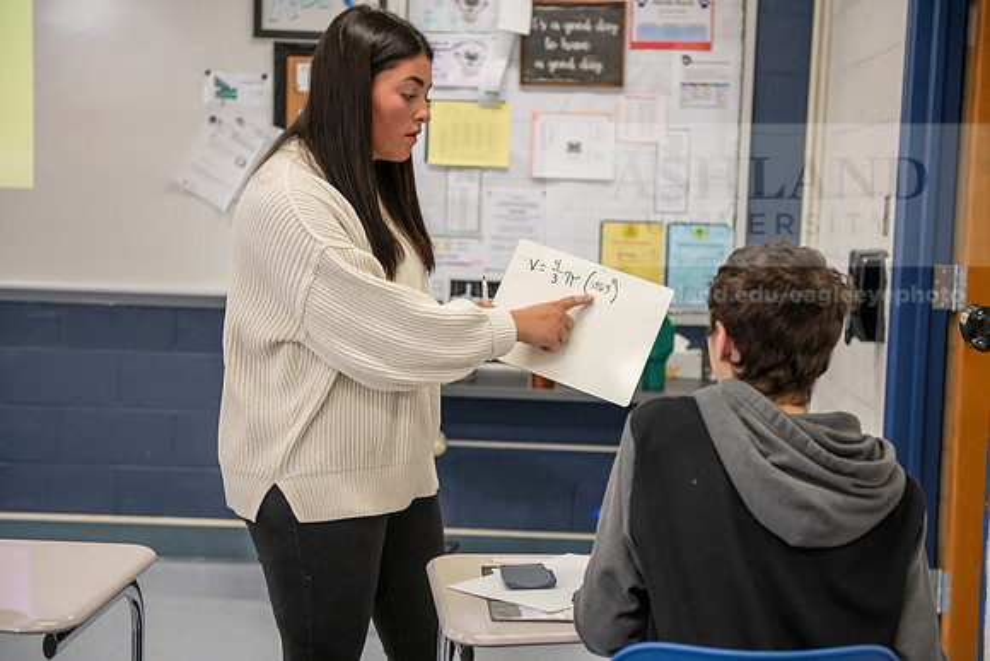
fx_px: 1595
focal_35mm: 58
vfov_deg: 23.4
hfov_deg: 34.5
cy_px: 330
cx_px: 495
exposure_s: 1/160
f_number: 3.2
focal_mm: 58
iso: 1250
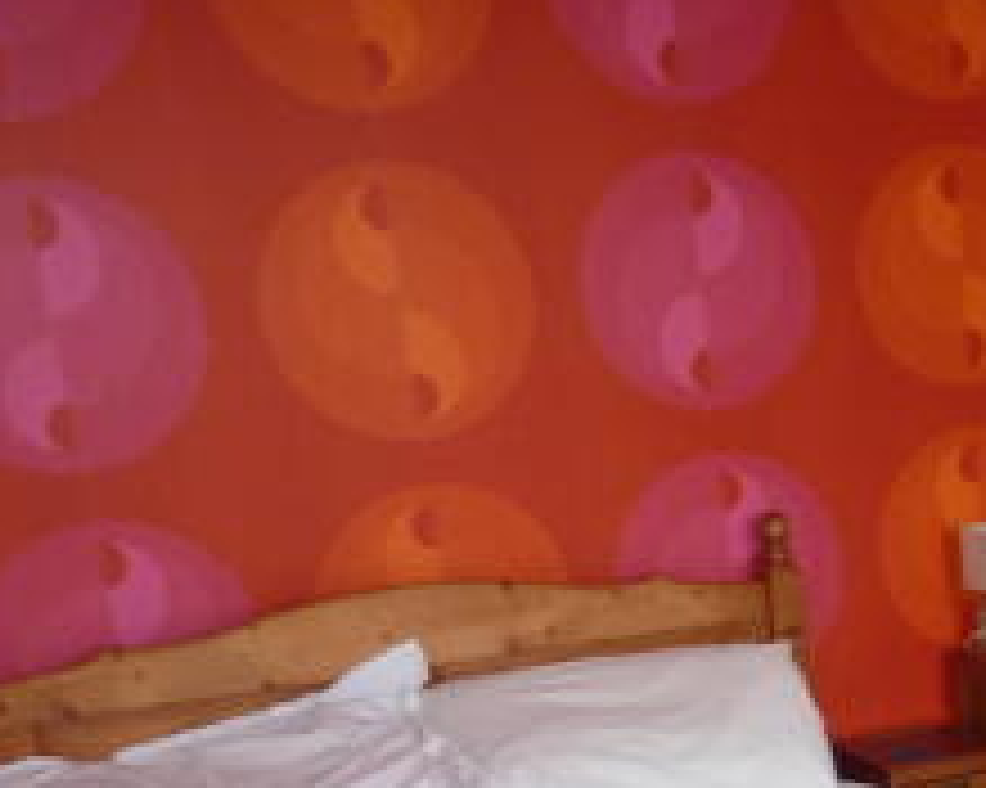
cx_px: 1123
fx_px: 1896
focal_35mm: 65
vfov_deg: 21.9
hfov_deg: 26.5
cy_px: 925
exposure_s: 1/30
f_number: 3.3
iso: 160
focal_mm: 4.1
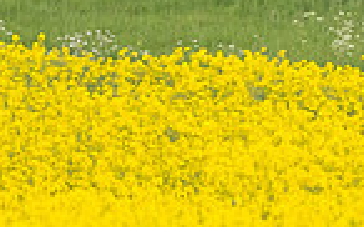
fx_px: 17139
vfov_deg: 0.8
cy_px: -106
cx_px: -14
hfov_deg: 1.2
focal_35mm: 1729
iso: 800
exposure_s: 1/6400
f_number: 4
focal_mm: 200
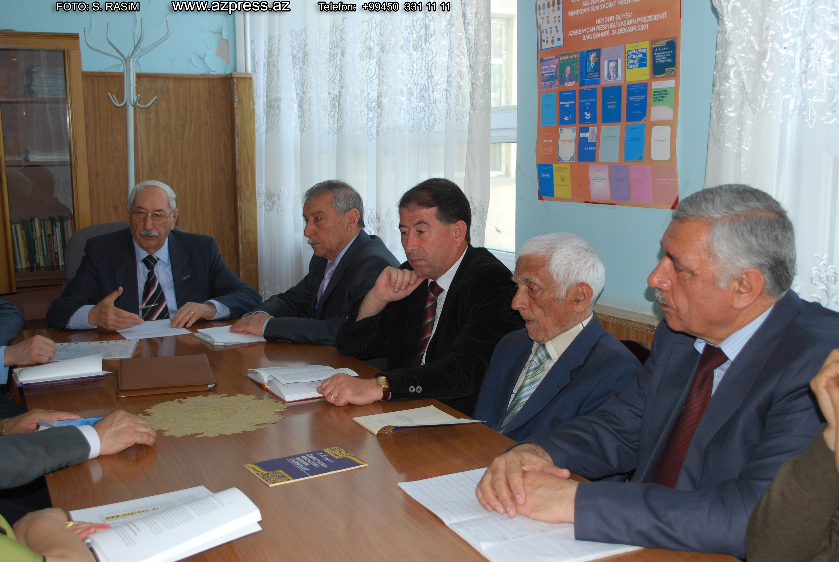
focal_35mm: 39
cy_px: 281
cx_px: 420
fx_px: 910
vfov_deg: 34.3
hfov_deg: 49.5
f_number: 4.5
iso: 200
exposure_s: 1/60
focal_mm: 26
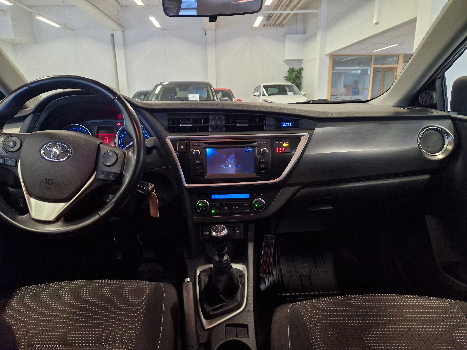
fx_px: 310
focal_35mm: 23
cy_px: 175
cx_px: 234
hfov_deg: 73.9
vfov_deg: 58.9
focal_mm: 5.4
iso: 320
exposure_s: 1/100
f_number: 1.8
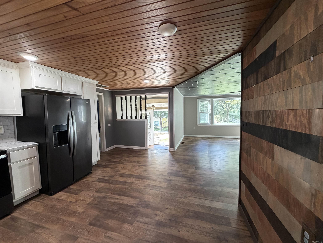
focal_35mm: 14
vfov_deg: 85.7
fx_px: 131
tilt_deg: -5.2
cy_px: 122
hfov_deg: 102.1
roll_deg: +1.6
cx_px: 162
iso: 320
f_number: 2.2
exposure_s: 1/120
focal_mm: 2.22
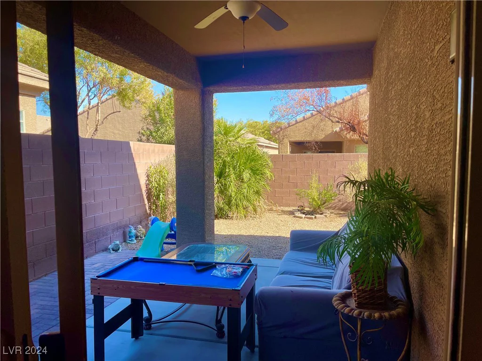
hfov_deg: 69.4
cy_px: 180
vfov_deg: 54.9
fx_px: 348
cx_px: 241
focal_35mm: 25
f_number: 1.6
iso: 32
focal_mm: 5.1
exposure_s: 1/692
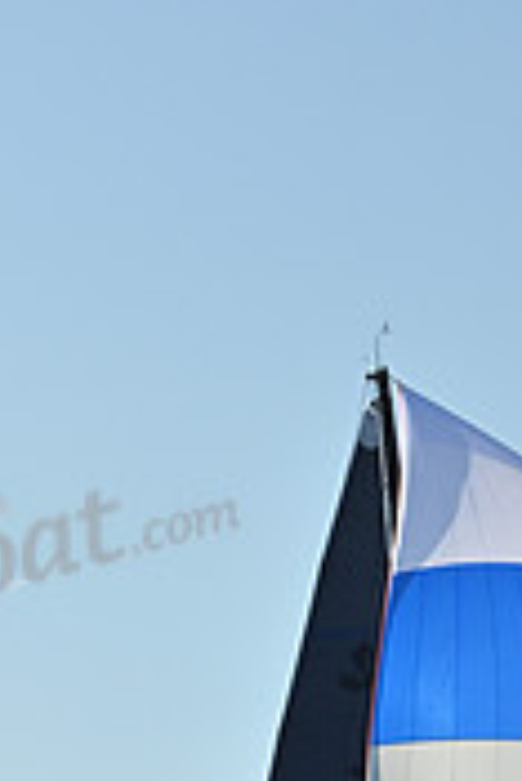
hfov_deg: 5.5
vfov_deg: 8.1
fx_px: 5383
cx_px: 471
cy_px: 1160
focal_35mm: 248
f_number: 7.1
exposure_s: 1/1600
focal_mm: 75
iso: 320
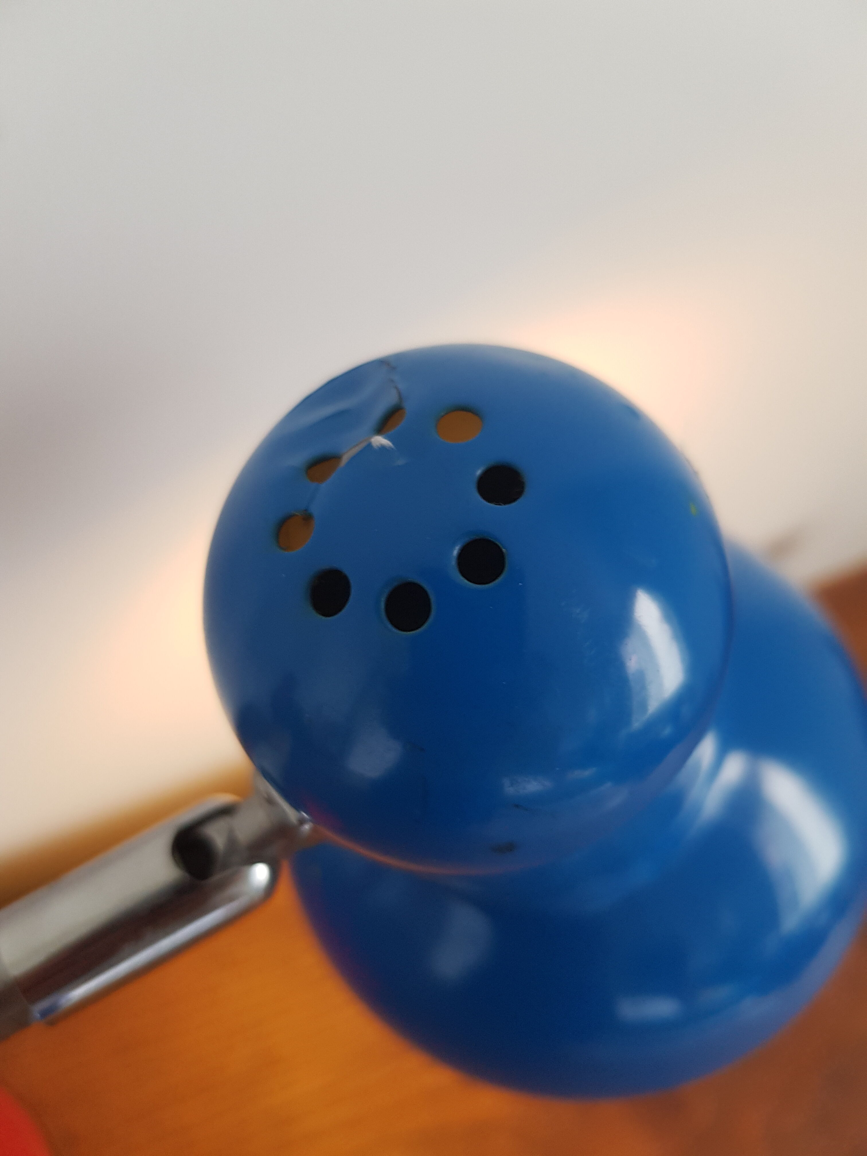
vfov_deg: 67.3
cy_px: 578
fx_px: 868
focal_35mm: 26
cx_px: 434
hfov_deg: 53.1
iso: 160
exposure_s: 1/50
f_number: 1.7
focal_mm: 4.2
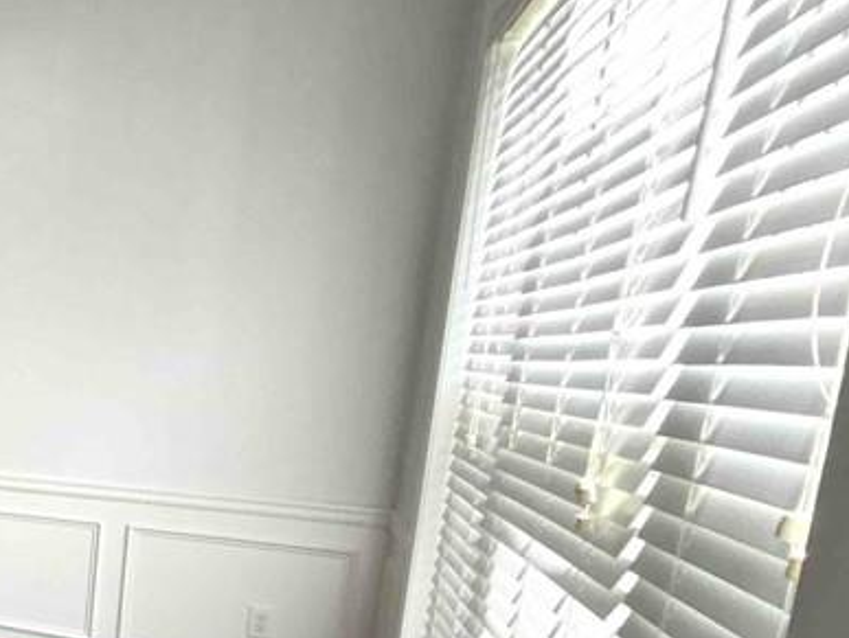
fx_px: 908
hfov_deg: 35.6
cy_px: 487
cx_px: -233
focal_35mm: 37
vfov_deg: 37.7
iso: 80
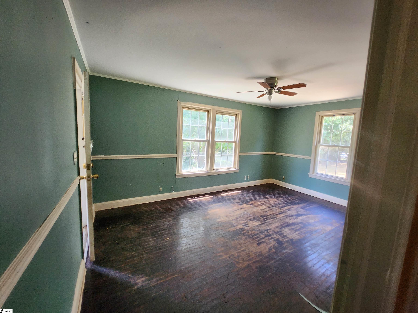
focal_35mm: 13
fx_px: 157
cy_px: 156
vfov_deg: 89.9
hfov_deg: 106.2
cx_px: 209
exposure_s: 1/60
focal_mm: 1.7
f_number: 2.2
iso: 200
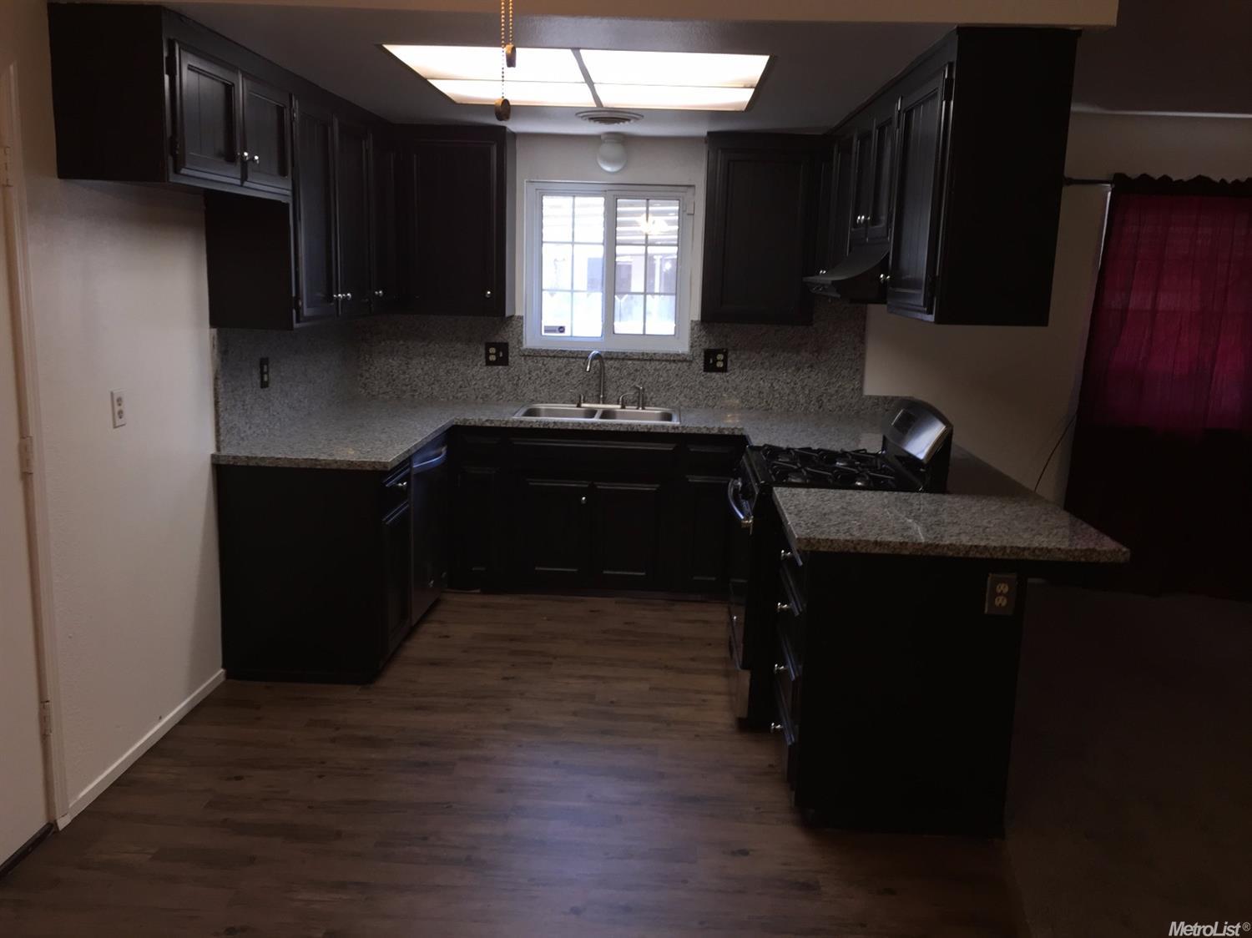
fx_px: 1049
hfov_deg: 61.7
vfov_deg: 48.2
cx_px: 626
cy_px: 469
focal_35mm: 29
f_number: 2.2
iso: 50
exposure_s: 1/30
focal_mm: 4.15
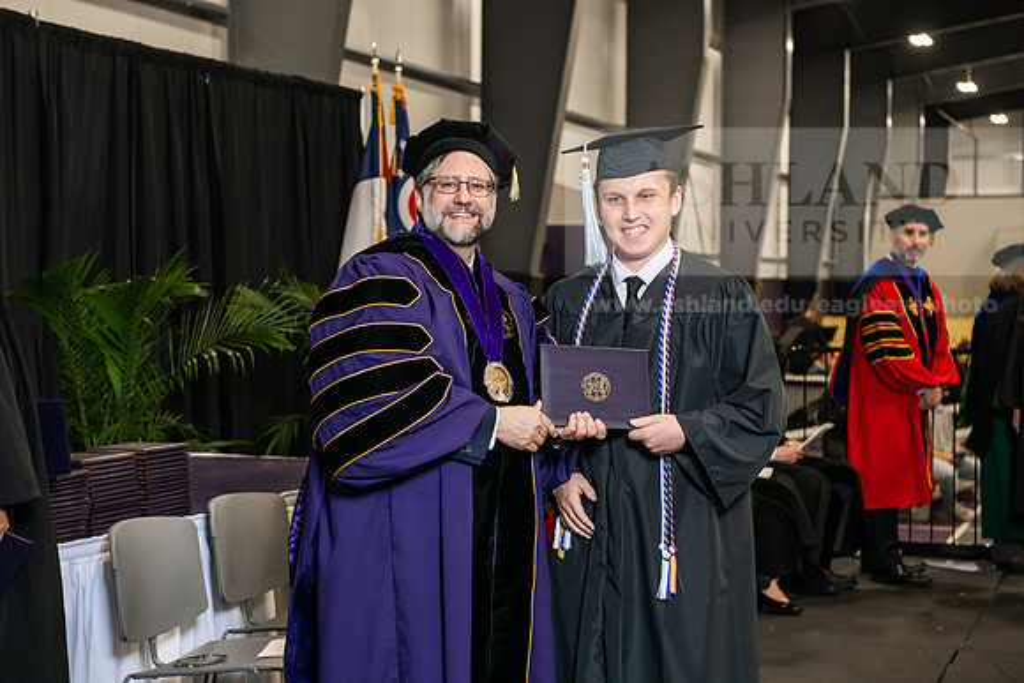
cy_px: 342
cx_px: 512
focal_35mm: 70
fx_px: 1991
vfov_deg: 19.5
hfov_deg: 28.8
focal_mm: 70
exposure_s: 1/200
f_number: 5
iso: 2500
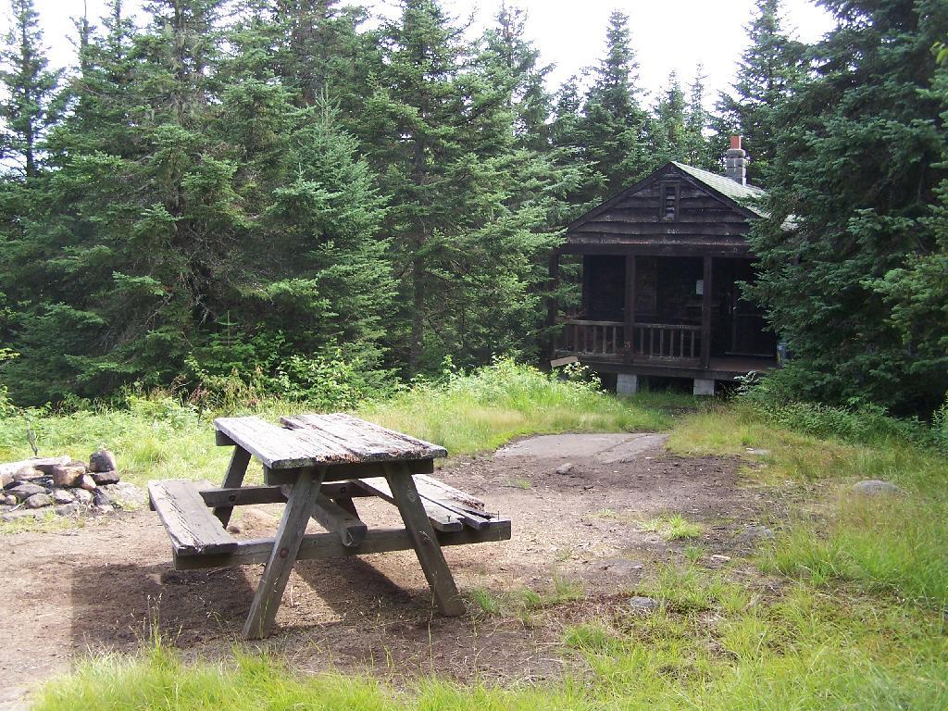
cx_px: 474
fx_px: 1041
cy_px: 356
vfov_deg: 37.7
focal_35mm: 38
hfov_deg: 49.0
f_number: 2.8
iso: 100
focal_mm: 6.3
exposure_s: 1/200
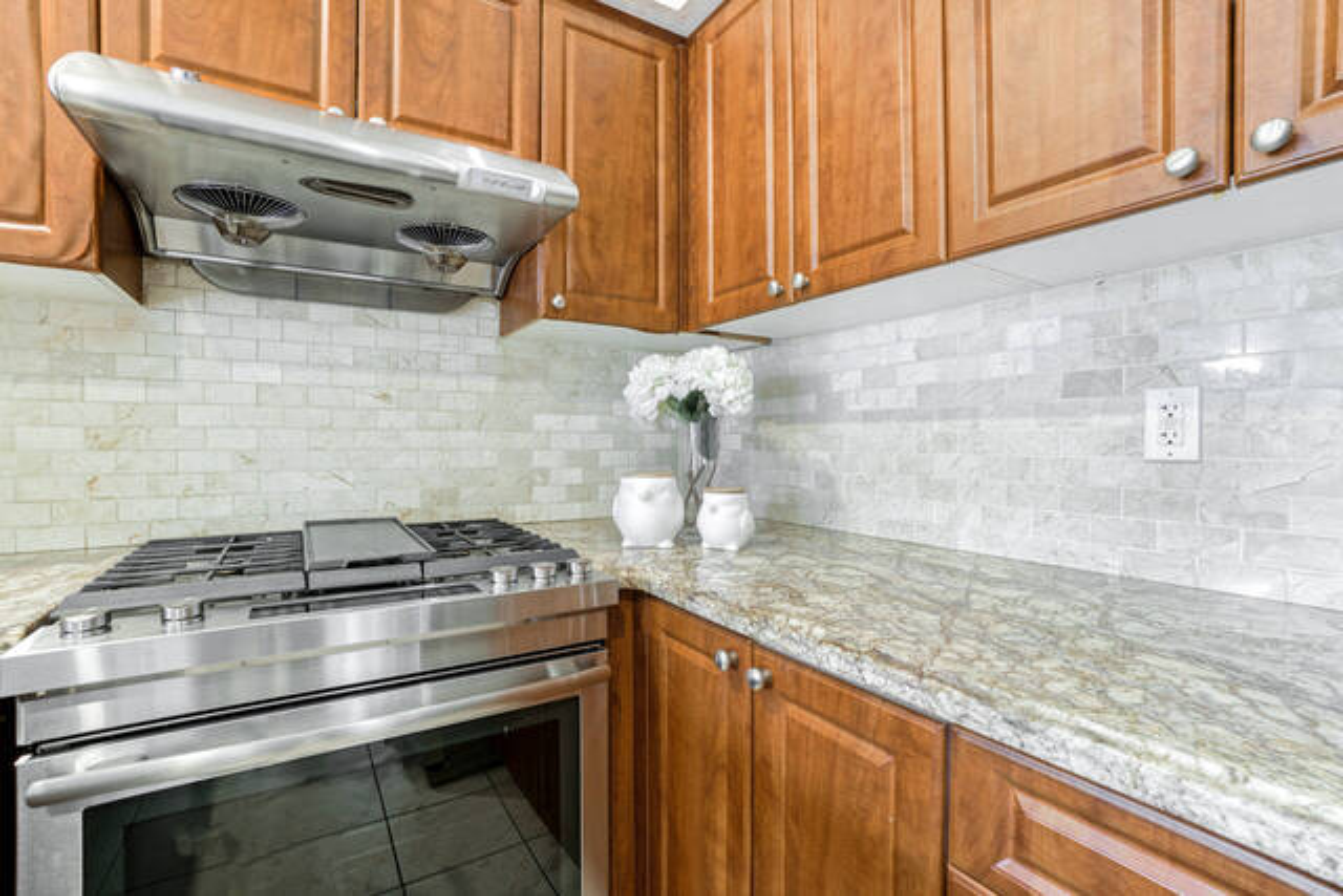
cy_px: 448
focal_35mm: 15
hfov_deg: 100.4
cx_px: 672
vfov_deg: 77.4
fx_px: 560
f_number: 7.1
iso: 500
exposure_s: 1/6
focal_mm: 10
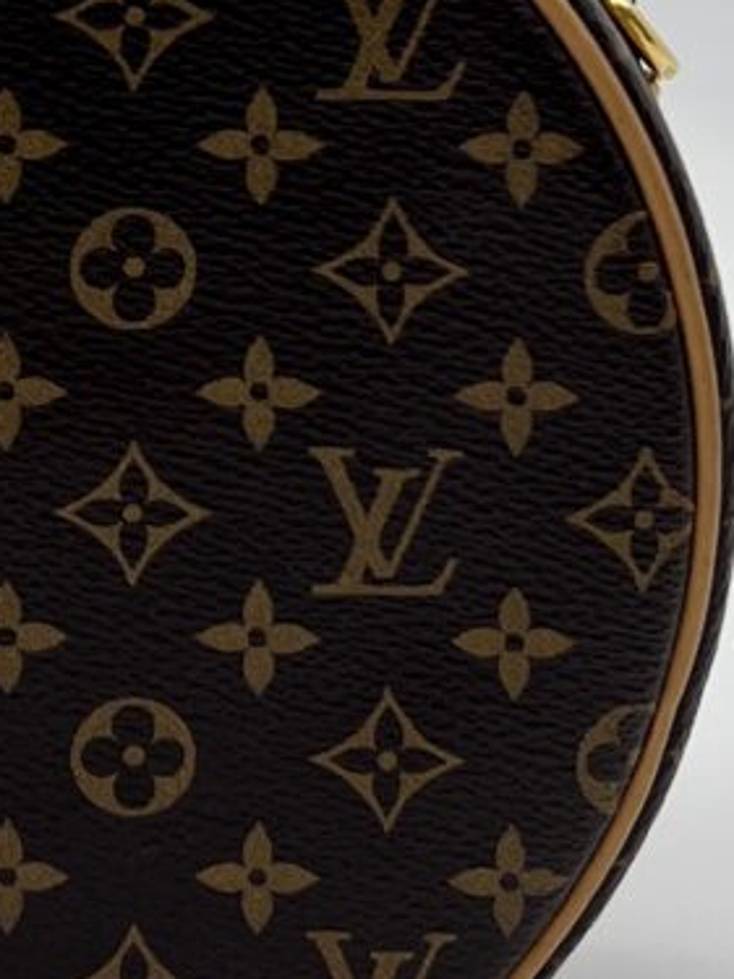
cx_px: -76
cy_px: 65
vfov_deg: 26.3
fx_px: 2008
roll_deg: +0.4
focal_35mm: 71
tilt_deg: -10.1
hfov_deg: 19.8
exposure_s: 1/170
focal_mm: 5.7
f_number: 1.5
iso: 40
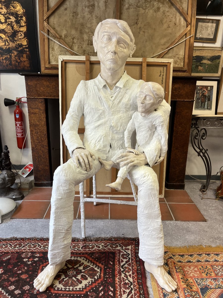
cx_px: 112
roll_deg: -1.2
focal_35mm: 26
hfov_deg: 53.1
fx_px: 223
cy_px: 149
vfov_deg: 67.3
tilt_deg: -19.0
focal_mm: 5.1
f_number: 1.6
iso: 80
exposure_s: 1/100
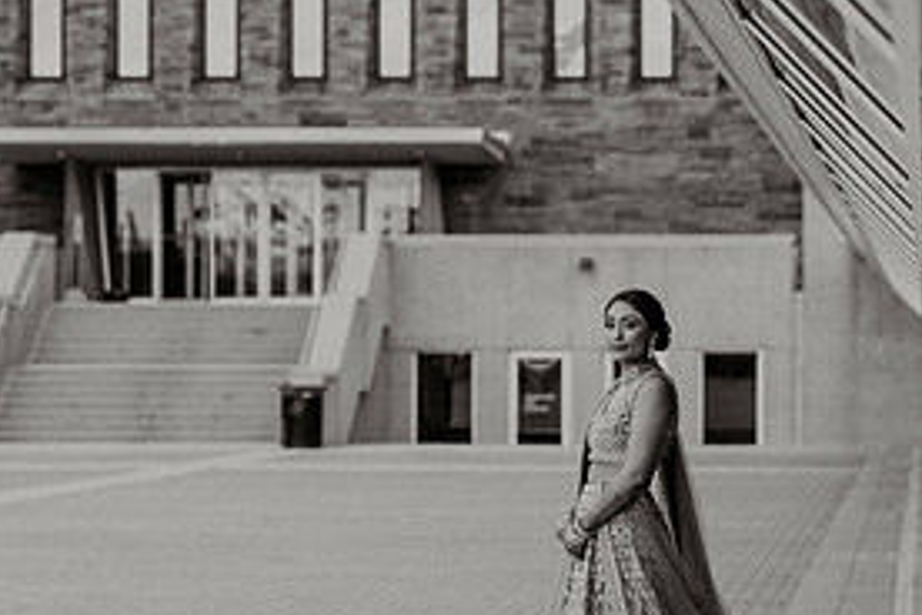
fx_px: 4610
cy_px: 234
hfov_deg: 11.3
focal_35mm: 180
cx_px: 862
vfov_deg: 7.6
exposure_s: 1/800
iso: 160
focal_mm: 85
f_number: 3.2
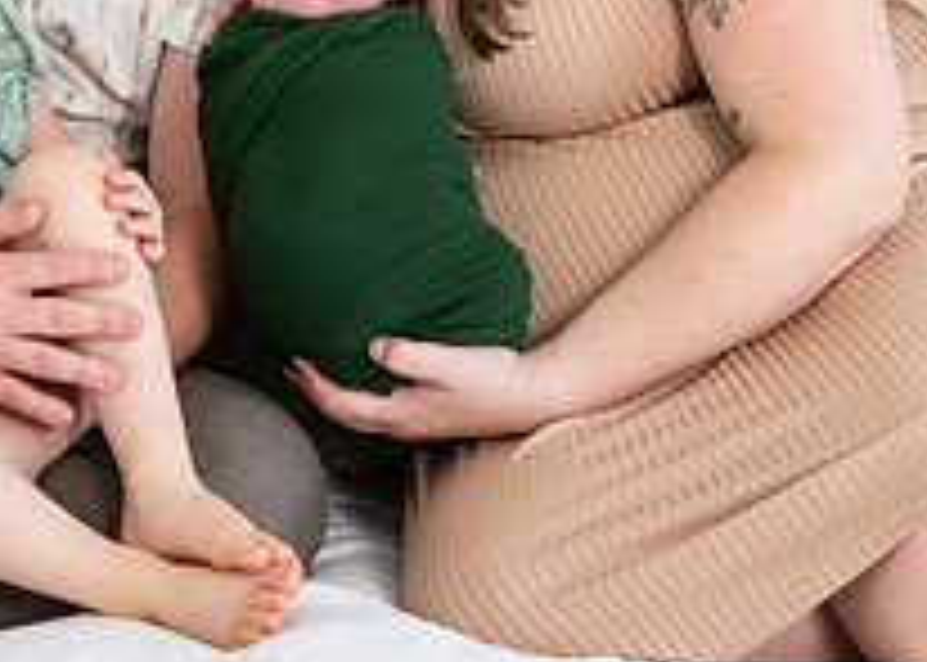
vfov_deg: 11.8
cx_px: 286
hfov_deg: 17.1
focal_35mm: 117
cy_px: -276
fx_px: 3079
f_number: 4
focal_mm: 35
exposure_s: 1/320
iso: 2000
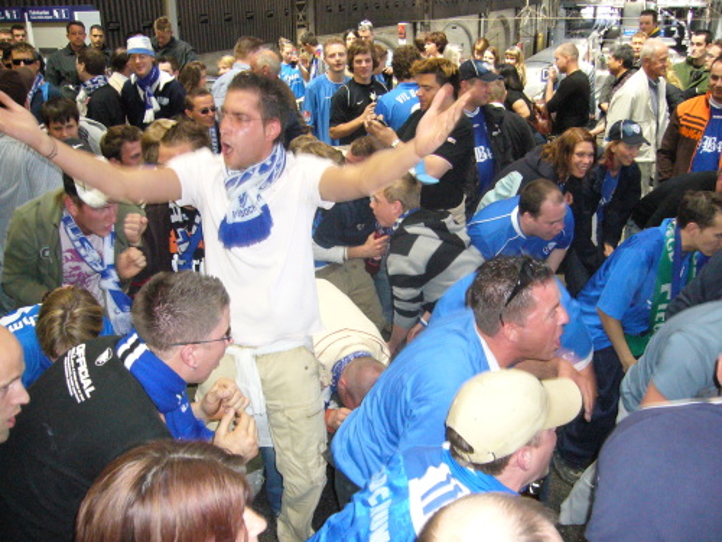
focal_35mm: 35
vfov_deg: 40.7
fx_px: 730
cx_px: 361
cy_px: 271
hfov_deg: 52.6
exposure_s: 1/60
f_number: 2.8
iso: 400
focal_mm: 5.8
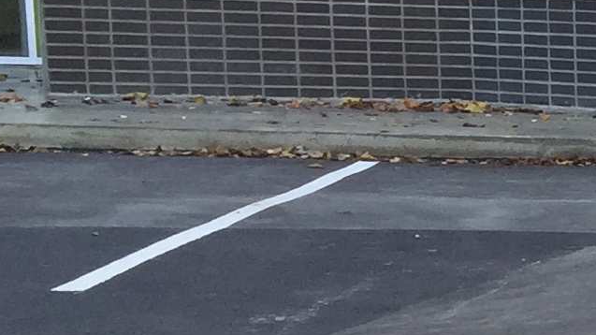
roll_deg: -1.9
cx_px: 1377
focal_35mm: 162
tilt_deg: -11.5
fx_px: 2560
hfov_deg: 11.3
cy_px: 594
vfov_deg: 7.3
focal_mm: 4.15
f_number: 2.2
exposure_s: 1/380
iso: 32
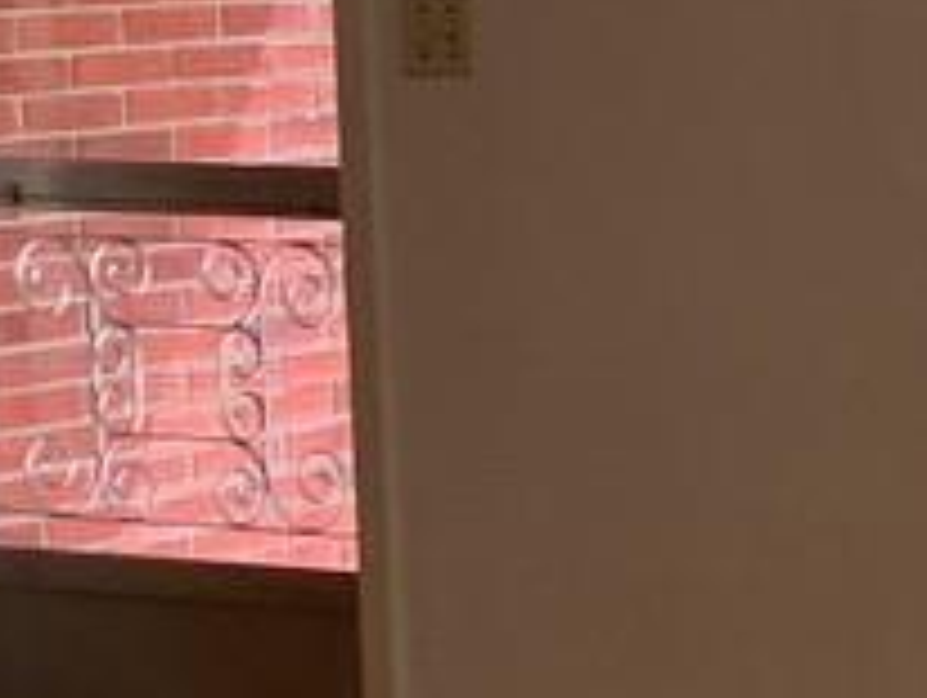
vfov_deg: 9.6
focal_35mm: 154
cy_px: 162
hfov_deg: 11.2
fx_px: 4129
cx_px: 2066
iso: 50
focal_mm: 3.3
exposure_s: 1/120
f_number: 2.4
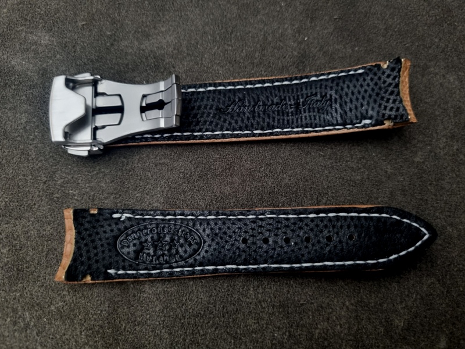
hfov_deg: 67.3
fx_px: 349
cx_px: 232
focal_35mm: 26
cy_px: 174
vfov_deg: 53.1
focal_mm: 5.4
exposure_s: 1/25
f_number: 1.8
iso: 1000
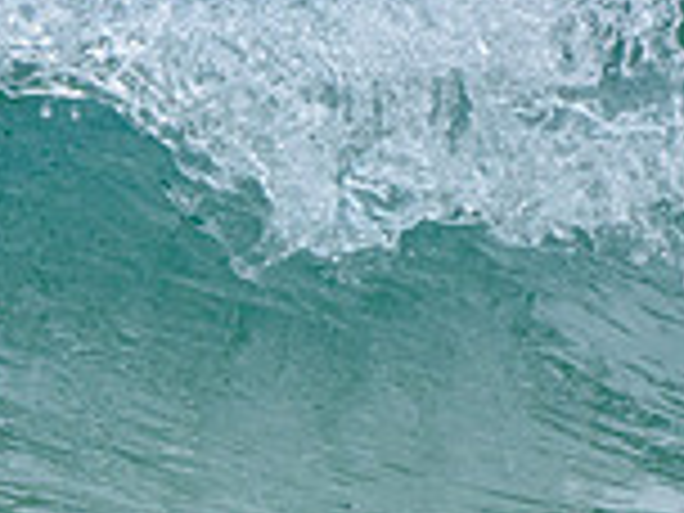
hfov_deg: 0.9
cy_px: 157
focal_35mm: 2255
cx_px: -522
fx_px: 44558
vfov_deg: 0.7
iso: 720
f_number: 5.6
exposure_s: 1/2000
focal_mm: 500
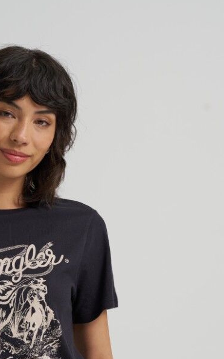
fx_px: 1603
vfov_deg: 12.7
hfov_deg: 8.0
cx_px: 13
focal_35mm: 164
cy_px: 322
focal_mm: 83
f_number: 8
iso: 250
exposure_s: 1/160
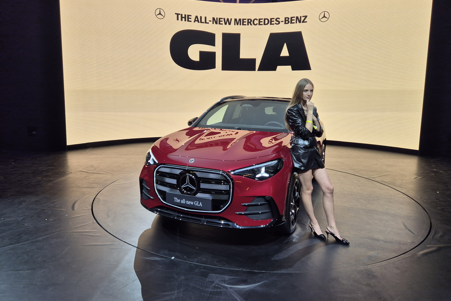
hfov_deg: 73.7
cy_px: 140
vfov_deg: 53.1
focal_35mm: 24
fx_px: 301
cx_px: 226
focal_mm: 5.4
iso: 25
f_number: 1.8
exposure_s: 1/250
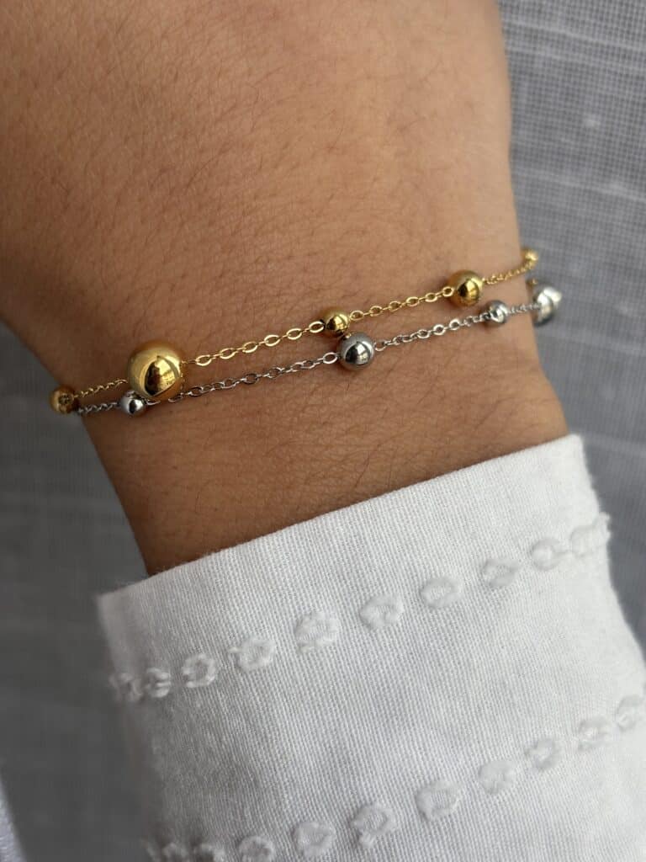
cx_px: 323
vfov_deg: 36.8
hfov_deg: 28.0
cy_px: 431
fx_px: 1294
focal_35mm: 52
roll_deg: +4.0
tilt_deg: -38.2
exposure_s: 1/180
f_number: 1.6
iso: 32
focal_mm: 5.96
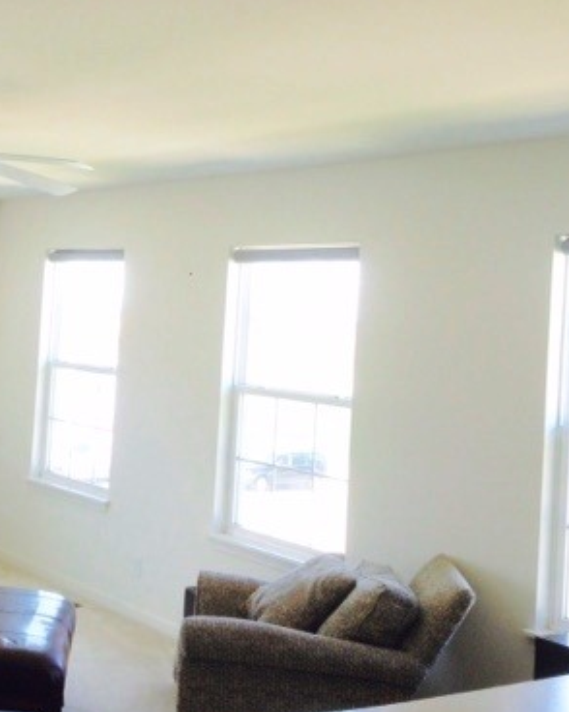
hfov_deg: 26.2
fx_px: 1180
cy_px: 273
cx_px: 48
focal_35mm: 56
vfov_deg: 33.4
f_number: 2.4
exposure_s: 1/60
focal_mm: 4.12
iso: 64
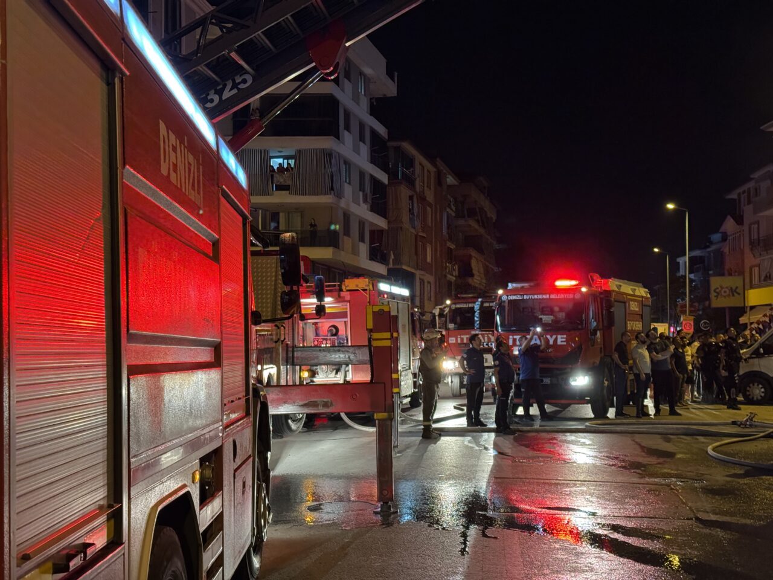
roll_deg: -0.2
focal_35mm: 48
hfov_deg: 39.7
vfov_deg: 30.3
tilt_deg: +3.3
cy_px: 290
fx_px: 1072
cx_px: 386
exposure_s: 1/25
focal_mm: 6.76
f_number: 1.78
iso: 400
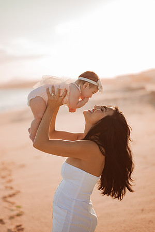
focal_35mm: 58
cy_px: 116
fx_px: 375
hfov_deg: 23.4
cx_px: 78
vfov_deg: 34.5
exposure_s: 1/4000
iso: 100
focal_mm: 58
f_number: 1.4
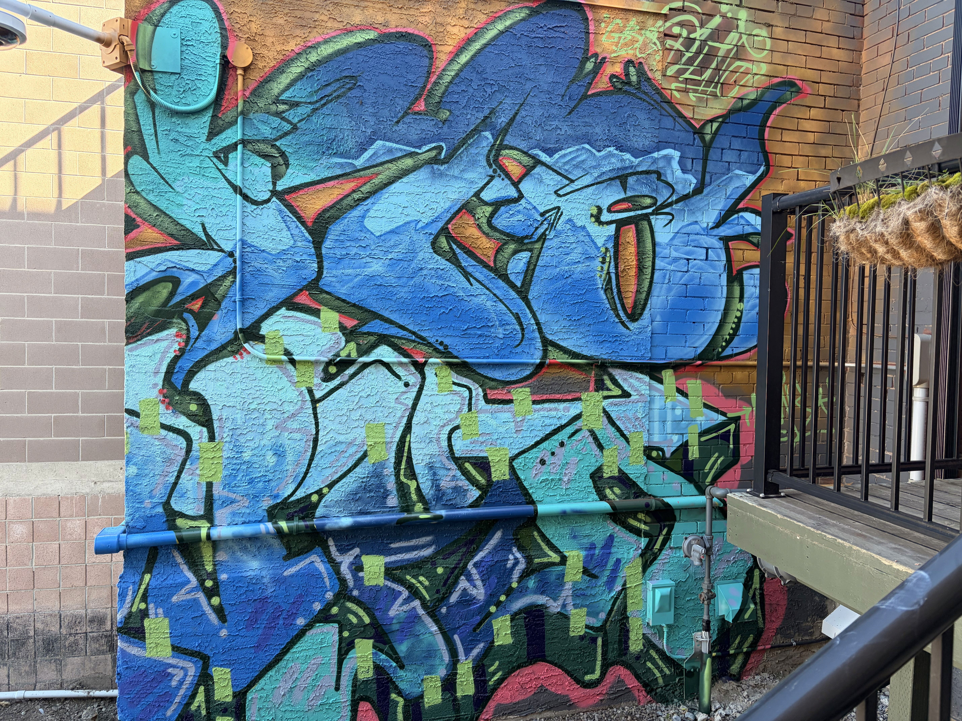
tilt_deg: -0.9
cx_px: 481
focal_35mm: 26
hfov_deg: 67.3
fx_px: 723
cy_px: 360
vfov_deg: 53.1
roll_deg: -1.0
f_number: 1.6
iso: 100
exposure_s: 1/223
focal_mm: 5.96
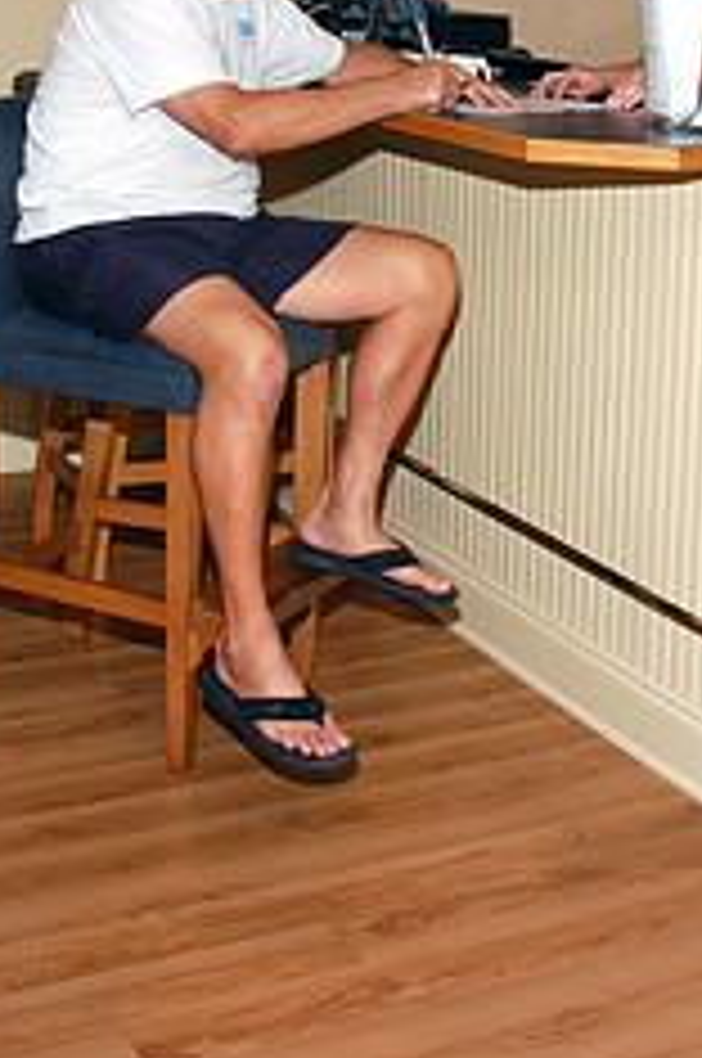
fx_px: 2024
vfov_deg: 28.6
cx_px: 479
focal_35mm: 69
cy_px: 189
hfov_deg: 19.6
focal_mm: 24
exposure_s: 1/125
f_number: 8
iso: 200
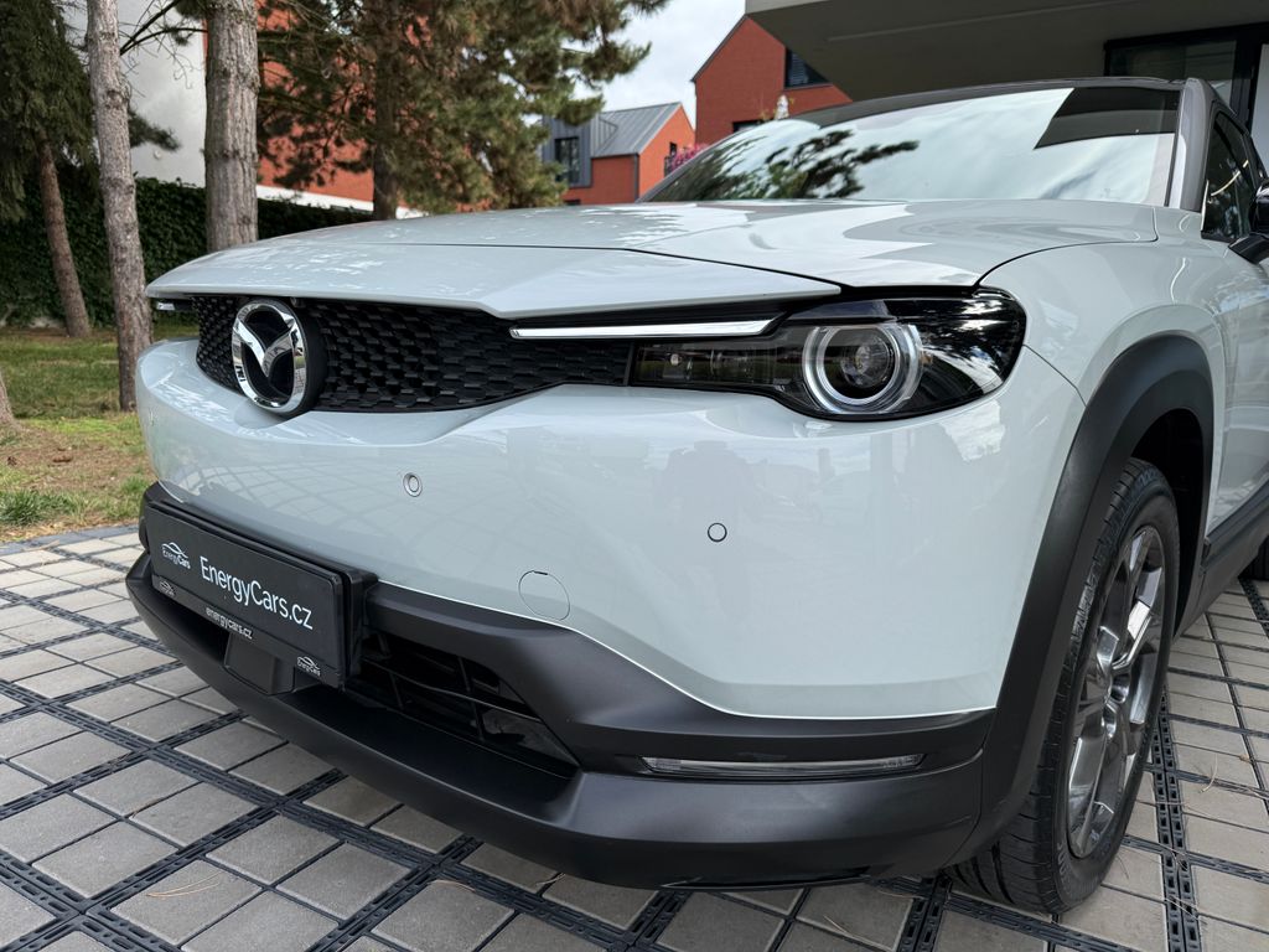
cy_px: 476
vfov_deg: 56.8
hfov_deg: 71.6
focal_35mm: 24
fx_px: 880
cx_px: 634
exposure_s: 1/1585
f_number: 1.78
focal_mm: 6.76
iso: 80
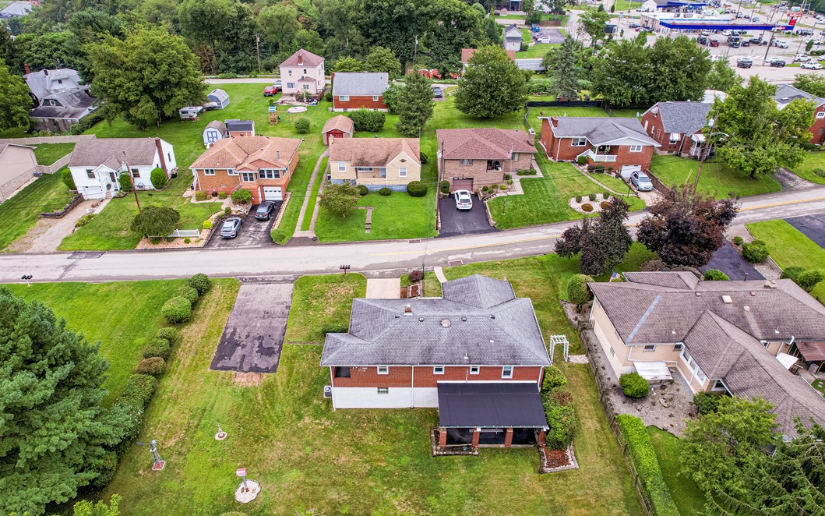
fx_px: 517
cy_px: 279
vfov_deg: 52.9
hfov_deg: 77.1
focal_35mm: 23
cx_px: 404
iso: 100
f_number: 2.8
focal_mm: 8.38
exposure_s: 1/320
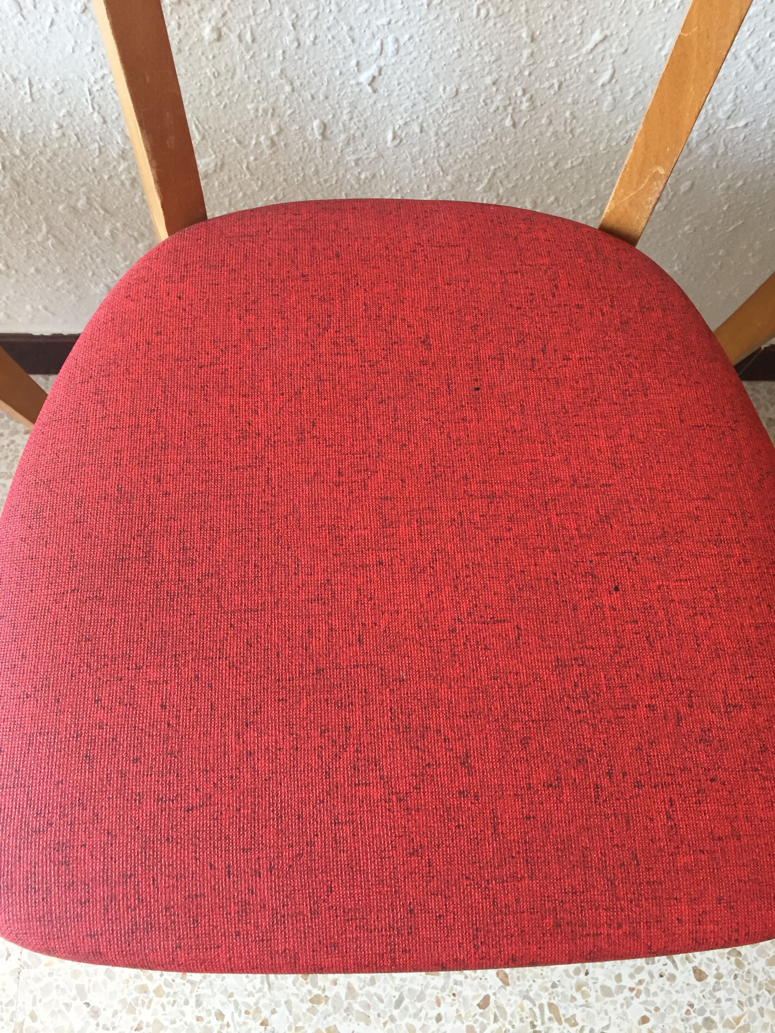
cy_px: 516
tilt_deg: -70.4
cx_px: 388
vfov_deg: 61.7
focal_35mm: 29
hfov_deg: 48.2
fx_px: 866
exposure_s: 1/33
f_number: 2.2
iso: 80
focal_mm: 4.15
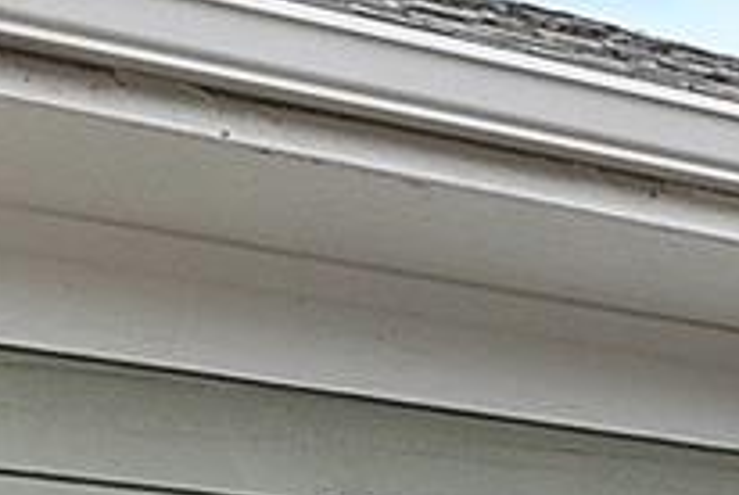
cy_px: 1051
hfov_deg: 12.4
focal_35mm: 128
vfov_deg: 9.9
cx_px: 1808
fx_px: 2629
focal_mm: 16.5
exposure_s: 1/1250
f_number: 7.1
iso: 1600
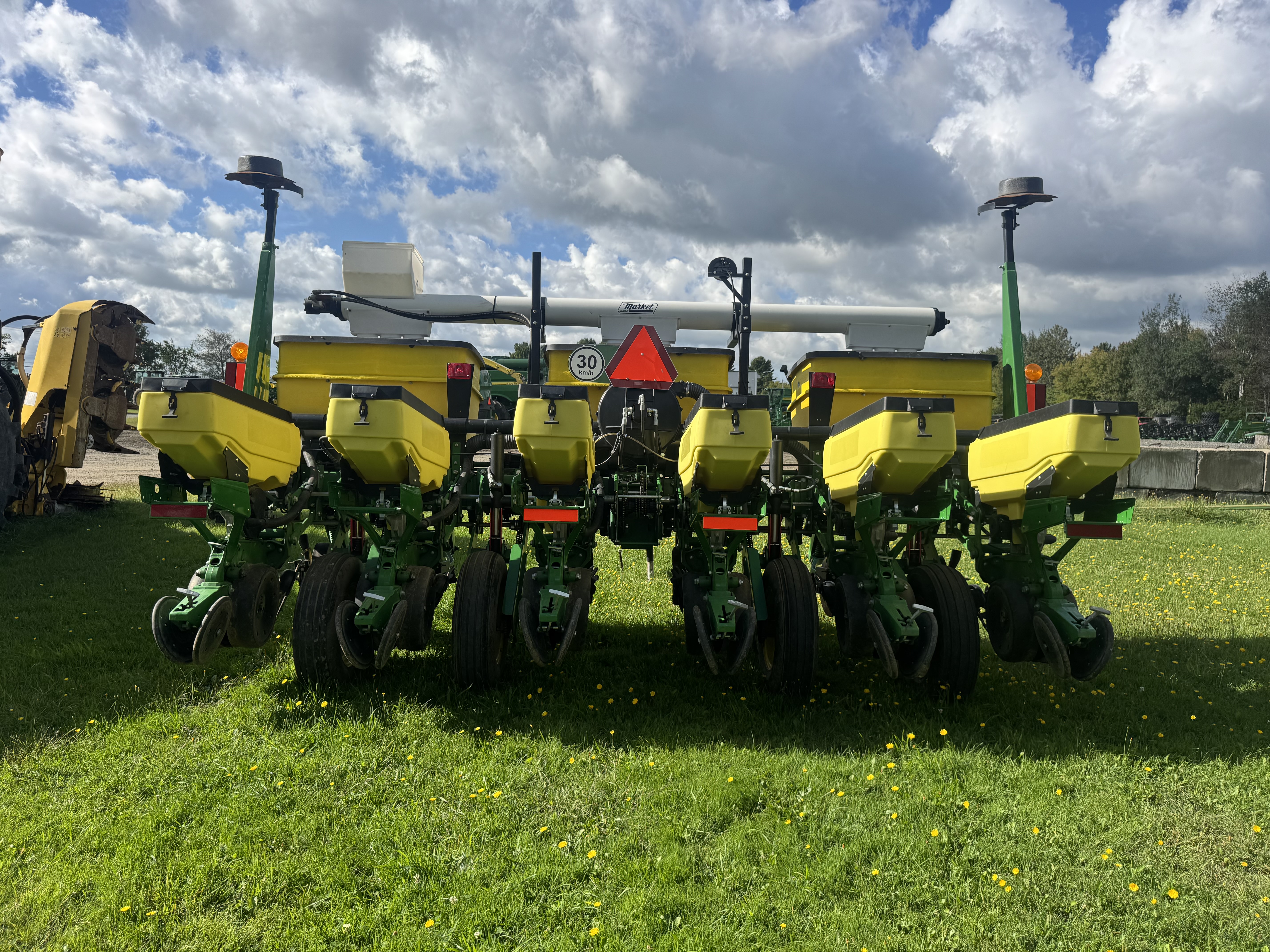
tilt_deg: -3.8
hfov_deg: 71.6
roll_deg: +0.8
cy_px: 476
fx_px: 881
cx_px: 635
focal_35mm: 24
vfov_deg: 56.8
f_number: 1.78
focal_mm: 6.76
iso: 80
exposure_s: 1/4310
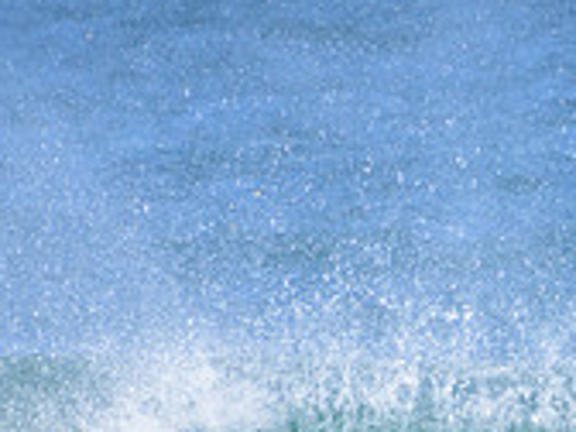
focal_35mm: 2661
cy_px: 646
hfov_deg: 0.7
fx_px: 44278
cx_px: 813
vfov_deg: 0.6
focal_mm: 800
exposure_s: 1/2000
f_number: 11
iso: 1600
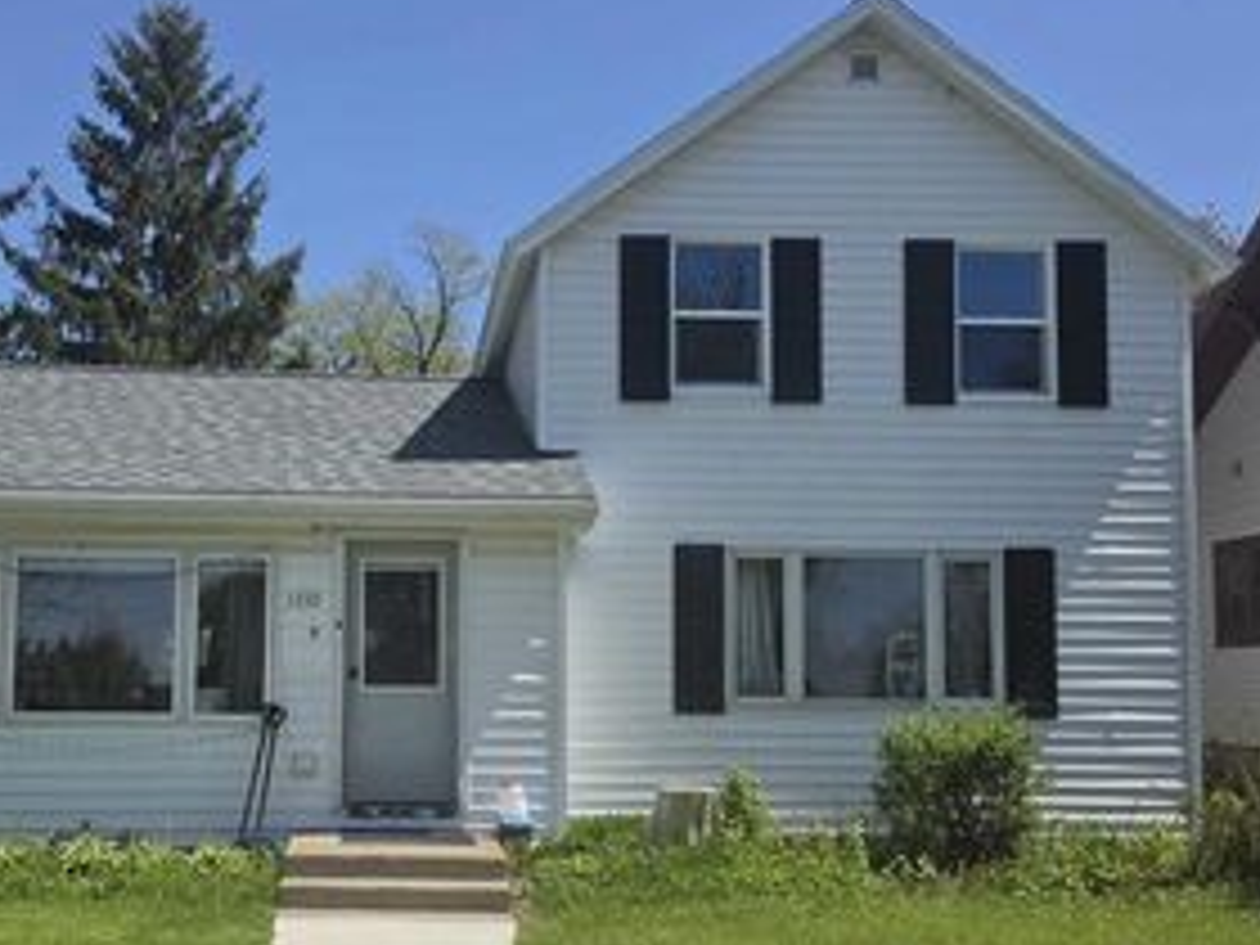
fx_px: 1492
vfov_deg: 35.0
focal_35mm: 41
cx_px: 459
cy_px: 574
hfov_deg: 45.3
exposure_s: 1/7622
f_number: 1.4
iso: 64
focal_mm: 6.5
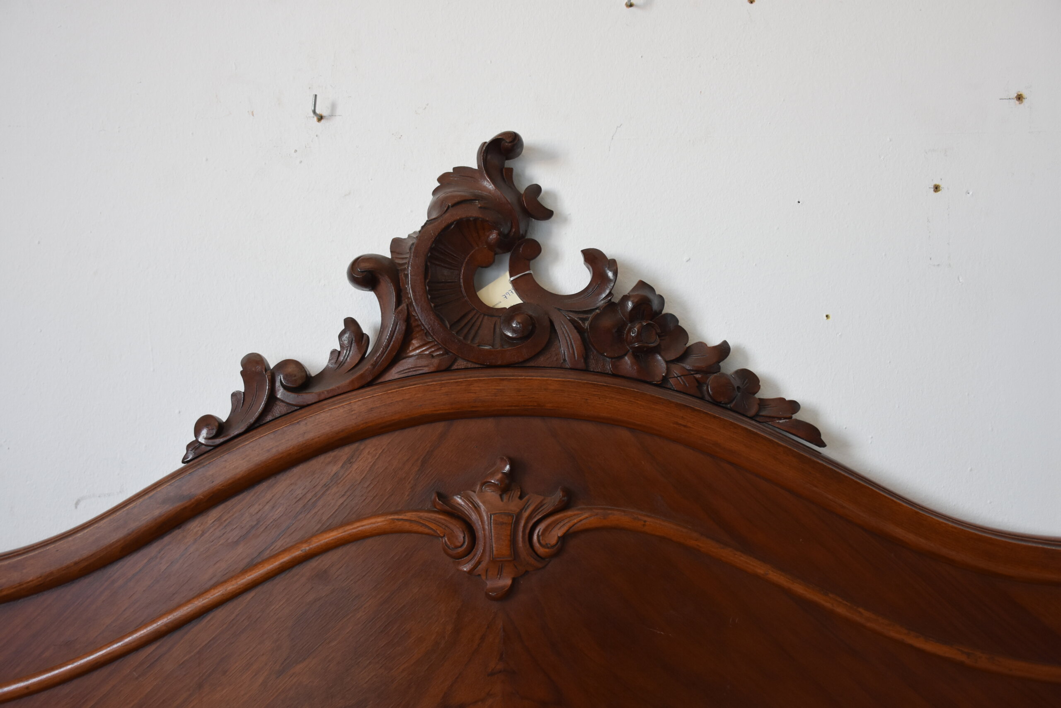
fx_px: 973
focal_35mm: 33
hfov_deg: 57.2
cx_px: 530
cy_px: 354
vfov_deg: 40.0
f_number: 4.5
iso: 800
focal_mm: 22
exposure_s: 1/80
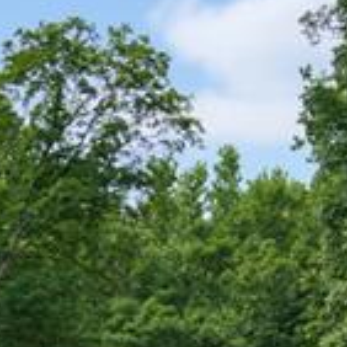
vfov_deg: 11.5
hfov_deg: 12.3
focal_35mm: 136
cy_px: 704
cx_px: -158
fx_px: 1542
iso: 200
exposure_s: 1/160
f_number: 6.3
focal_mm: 22
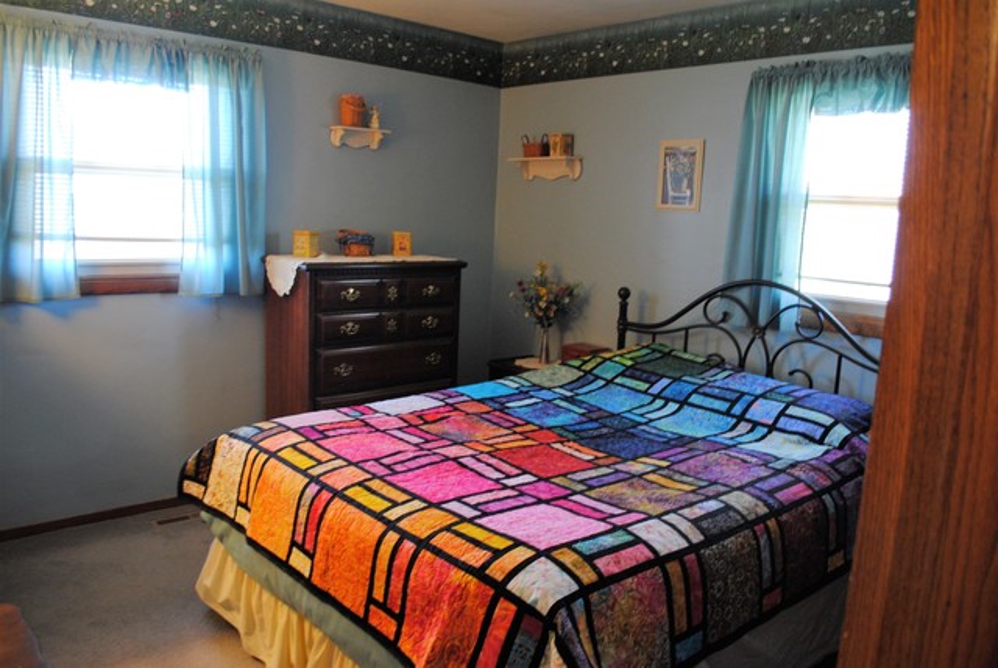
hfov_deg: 67.3
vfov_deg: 48.0
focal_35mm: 27
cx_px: 499
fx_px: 749
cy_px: 334
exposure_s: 1/10
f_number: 3.5
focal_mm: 18
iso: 400
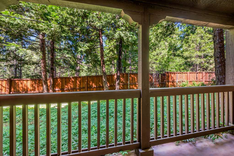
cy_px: 78
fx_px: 91
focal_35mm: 14
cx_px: 117
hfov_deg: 104.2
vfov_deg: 81.3
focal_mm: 14
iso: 250
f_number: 10
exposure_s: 1/4
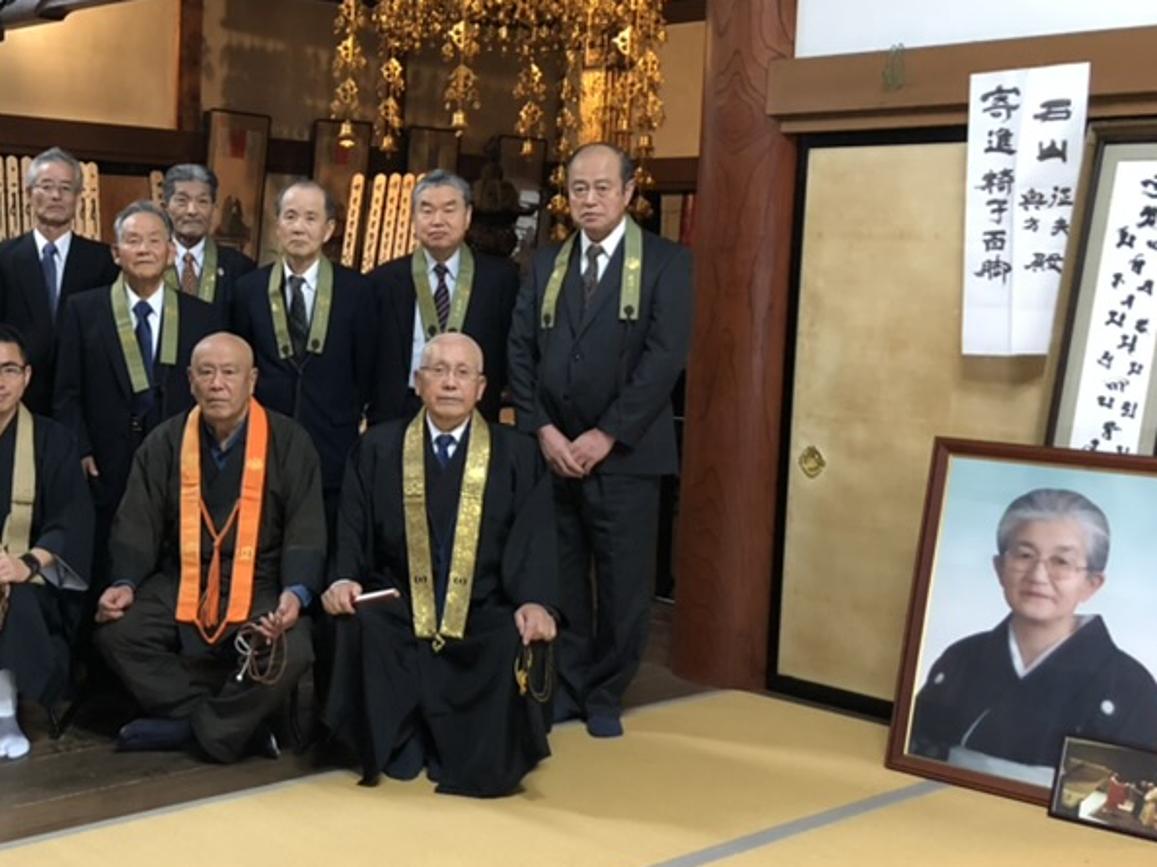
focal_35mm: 50
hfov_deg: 36.4
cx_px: 173
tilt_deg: -5.7
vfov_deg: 29.1
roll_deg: -2.0
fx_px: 1671
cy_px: 411
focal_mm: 3.99
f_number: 1.8
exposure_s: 1/11
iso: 100
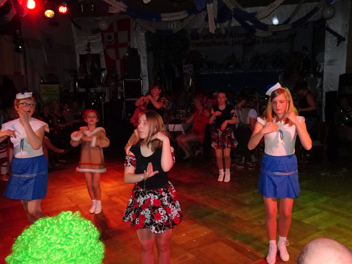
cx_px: 176
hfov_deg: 56.8
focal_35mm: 32
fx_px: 325
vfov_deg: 44.2
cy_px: 132
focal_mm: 5.43
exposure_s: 1/200
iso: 800
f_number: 4
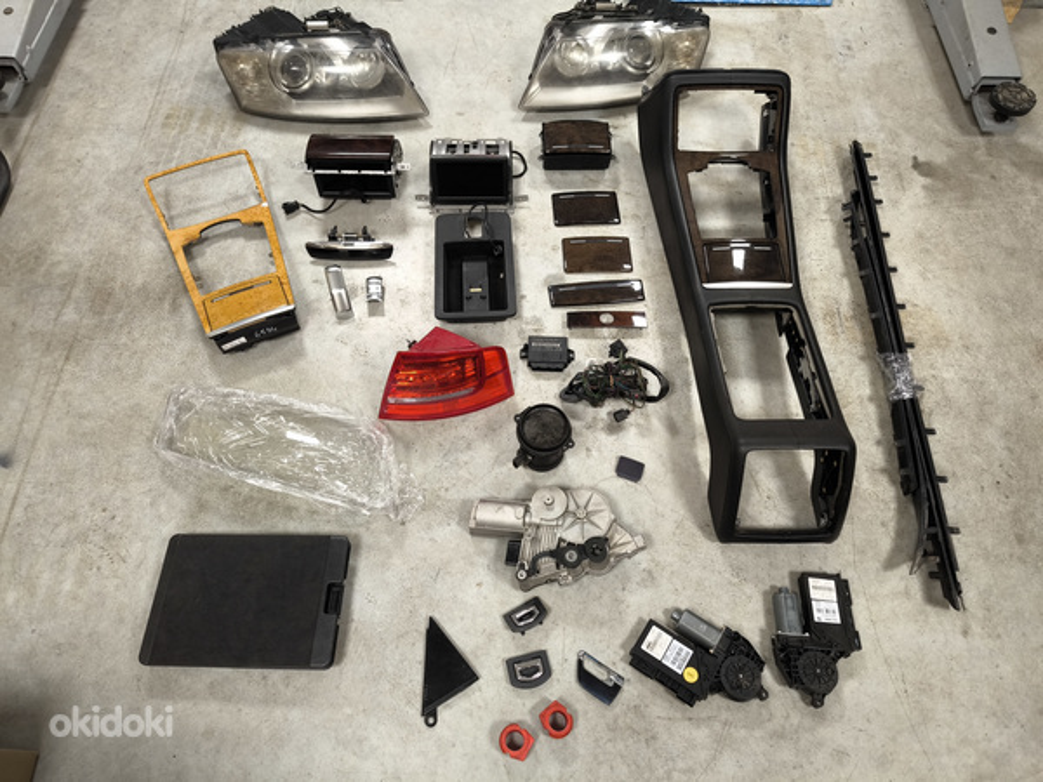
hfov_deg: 71.6
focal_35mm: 24
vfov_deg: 56.8
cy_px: 391
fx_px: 723
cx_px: 522
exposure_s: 1/50
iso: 250
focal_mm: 6.92
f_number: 1.9
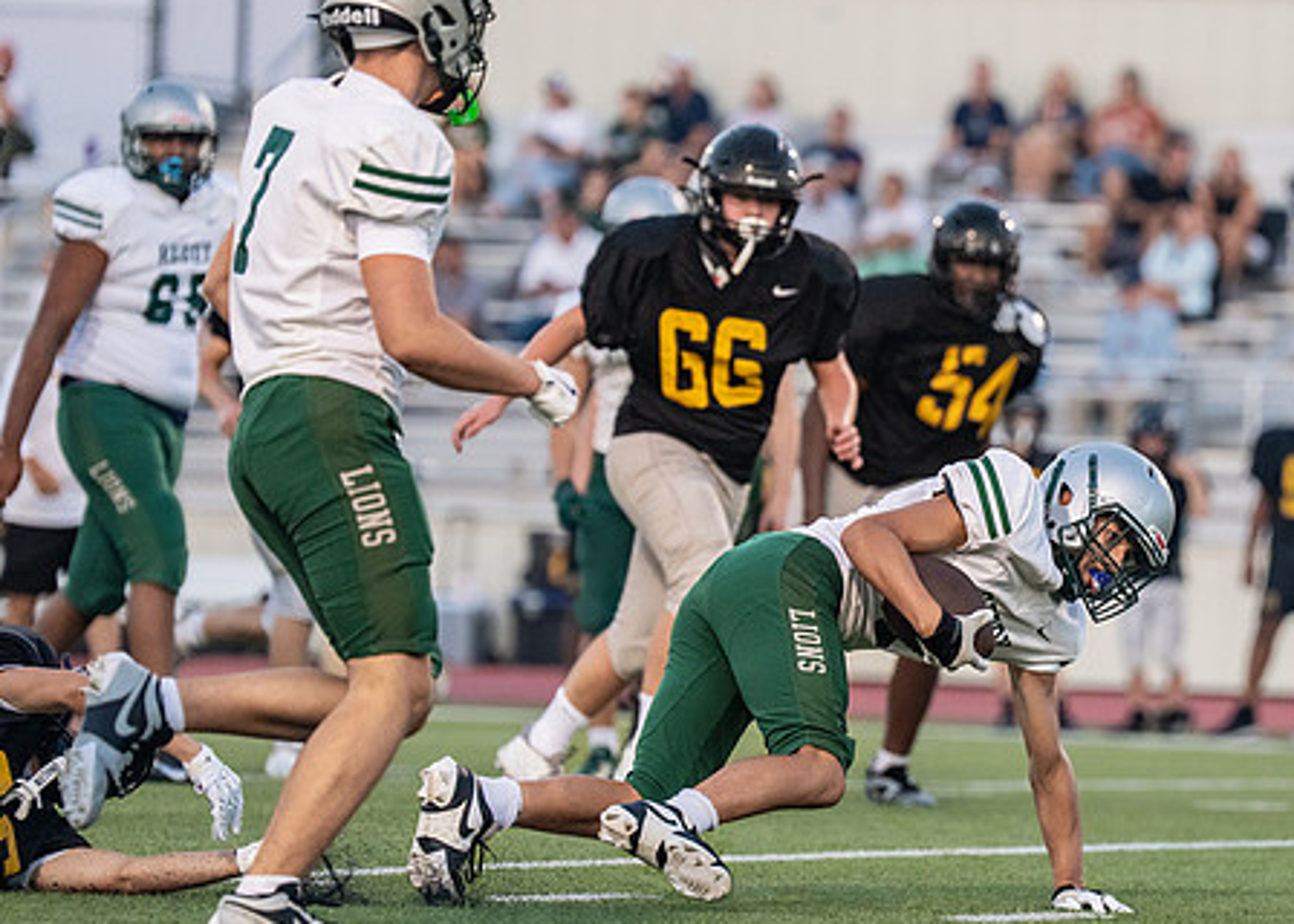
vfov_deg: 4.3
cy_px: 466
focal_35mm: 336
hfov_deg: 6.0
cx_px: 905
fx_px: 12348
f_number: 2.8
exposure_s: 1/1250
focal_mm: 170
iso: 1600
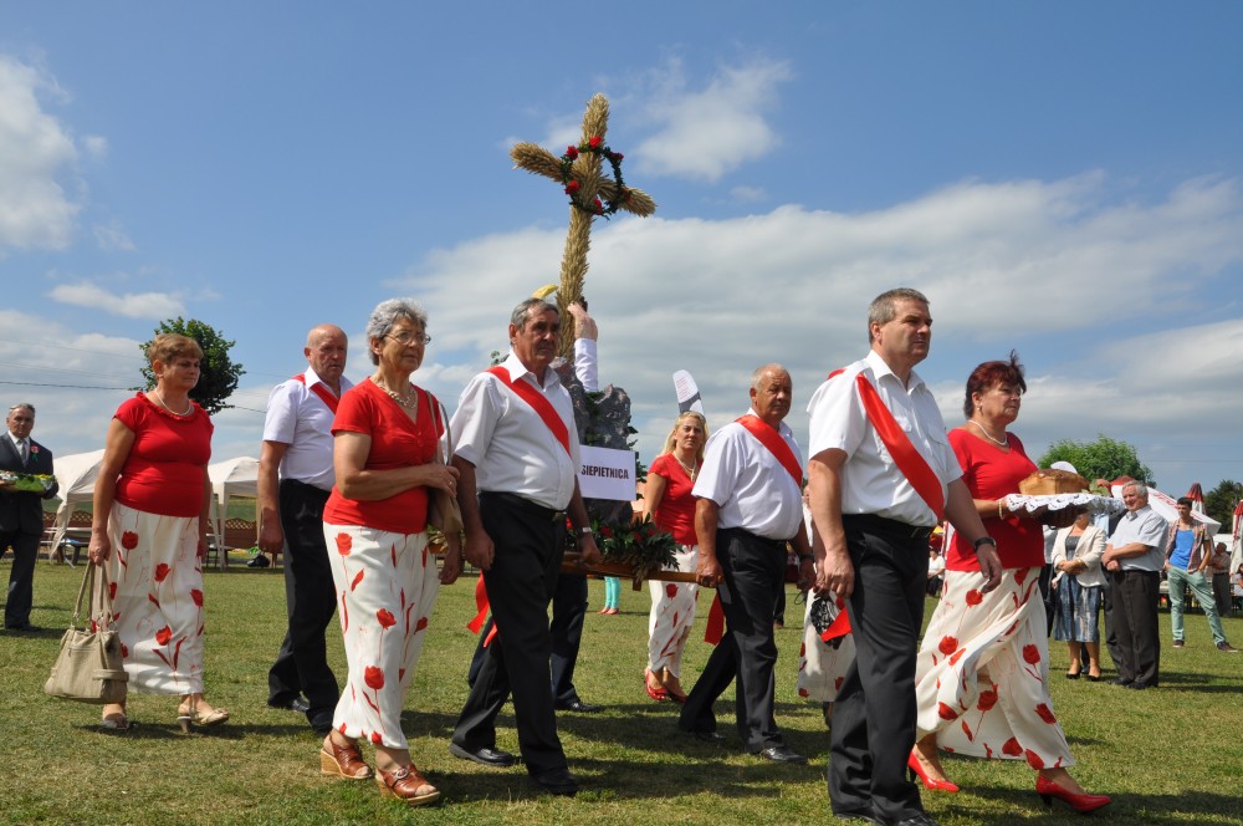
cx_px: 622
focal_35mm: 36
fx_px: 1241
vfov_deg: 36.8
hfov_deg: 53.2
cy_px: 413
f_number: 10
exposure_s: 1/400
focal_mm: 24
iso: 200
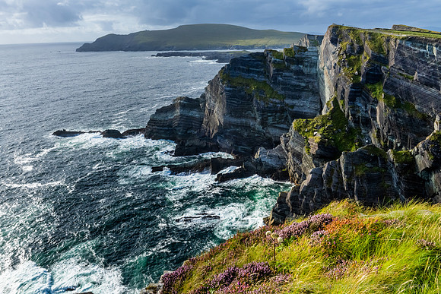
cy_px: 147
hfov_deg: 73.7
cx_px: 220
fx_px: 294
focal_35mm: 24
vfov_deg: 53.2
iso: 1250
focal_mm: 24
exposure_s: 1/250
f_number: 22
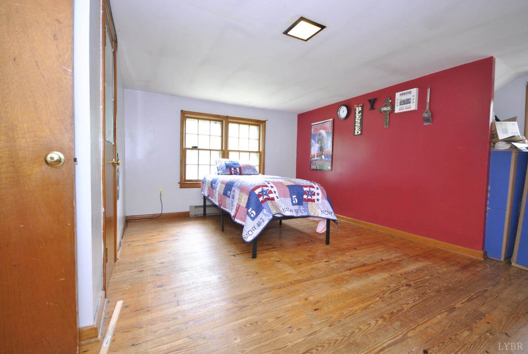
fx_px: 220
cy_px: 177
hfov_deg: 100.3
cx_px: 264
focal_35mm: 15
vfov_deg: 77.5
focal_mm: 10
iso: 400
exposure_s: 1/15
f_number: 4
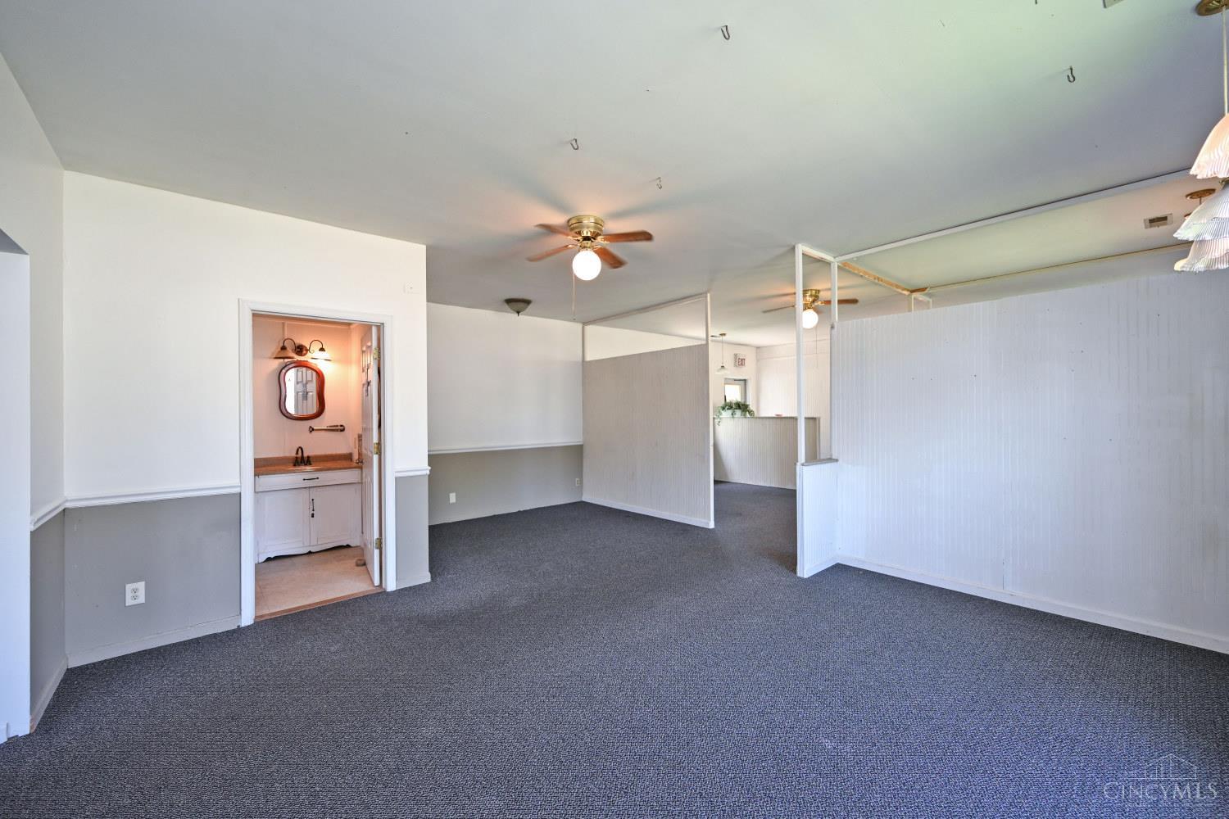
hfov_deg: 104.3
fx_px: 478
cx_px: 614
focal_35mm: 14
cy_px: 410
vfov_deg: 81.2
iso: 360
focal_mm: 14
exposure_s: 1/60
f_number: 4
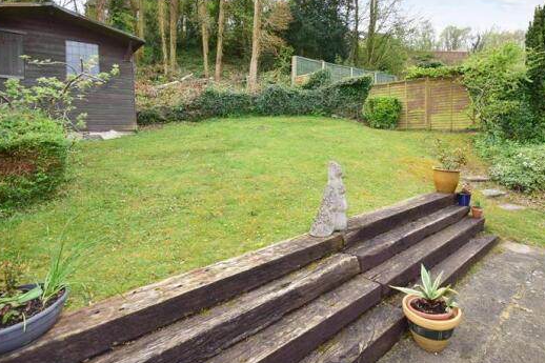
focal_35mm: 19
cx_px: 316
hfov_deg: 86.2
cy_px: 150
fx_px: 288
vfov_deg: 64.1
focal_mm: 10
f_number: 9
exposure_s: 1/200
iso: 400
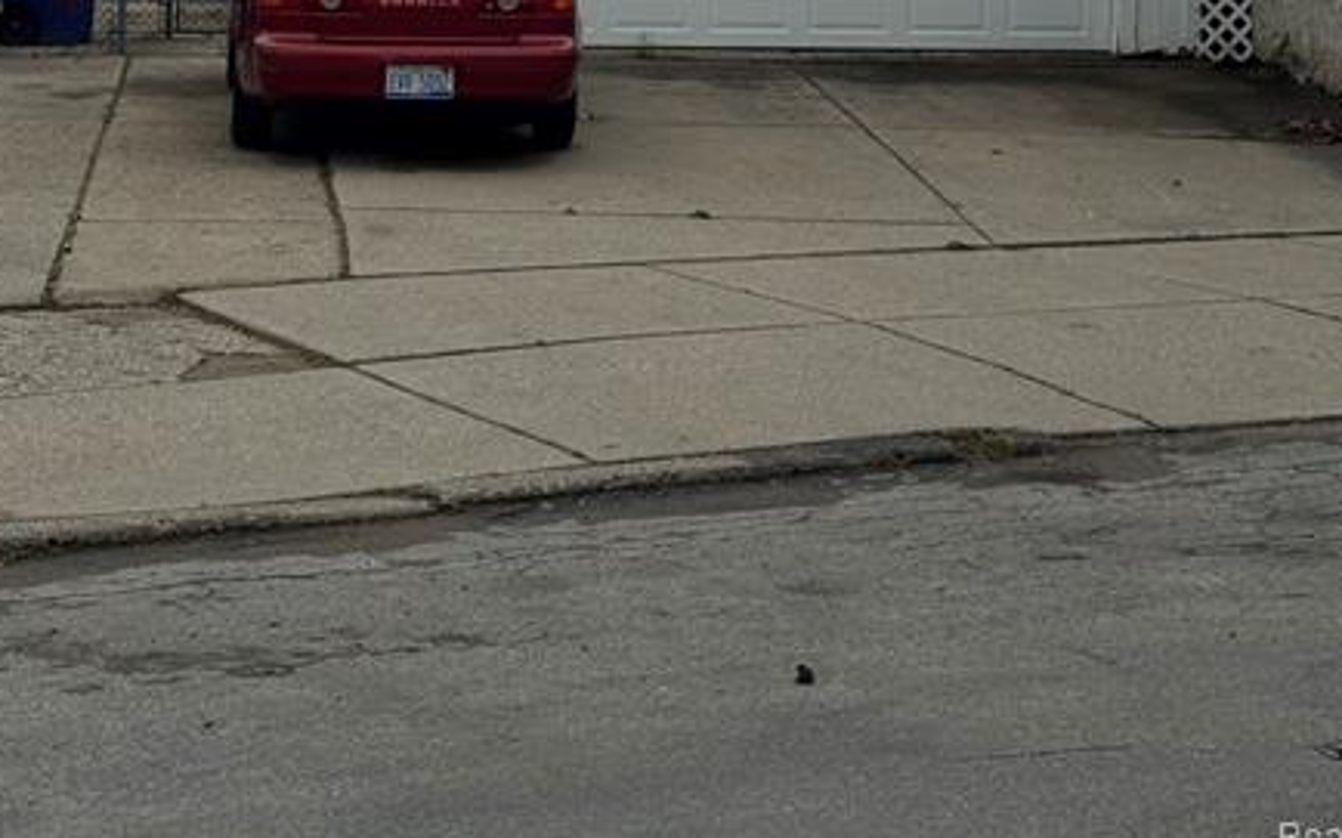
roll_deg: -0.7
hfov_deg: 23.0
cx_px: 572
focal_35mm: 90
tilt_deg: +3.4
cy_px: -322
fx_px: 3291
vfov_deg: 13.8
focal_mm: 6.76
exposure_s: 1/3610
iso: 64
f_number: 1.78
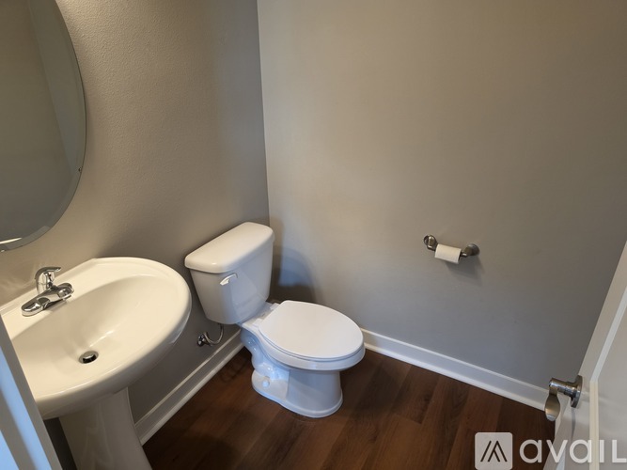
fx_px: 417
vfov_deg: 58.9
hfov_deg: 73.9
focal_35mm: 23
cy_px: 235
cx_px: 314
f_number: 1.4
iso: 200
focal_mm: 6.5
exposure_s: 1/120
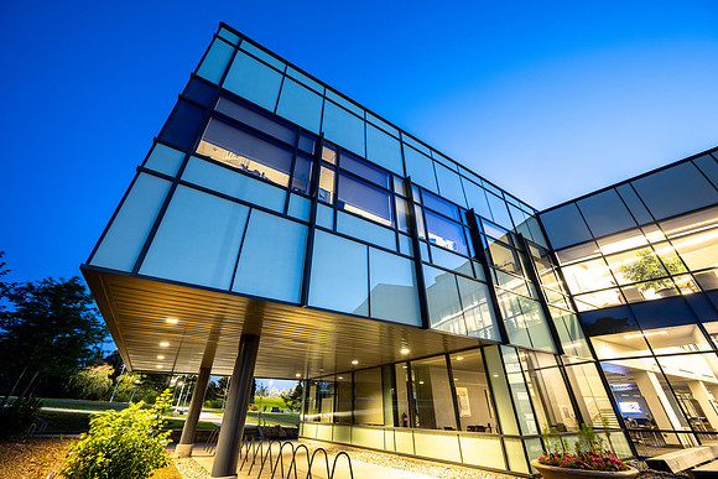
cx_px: 359
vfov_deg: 81.2
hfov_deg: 104.2
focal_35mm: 14
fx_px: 279
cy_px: 240
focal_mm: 14
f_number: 8
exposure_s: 10
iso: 100
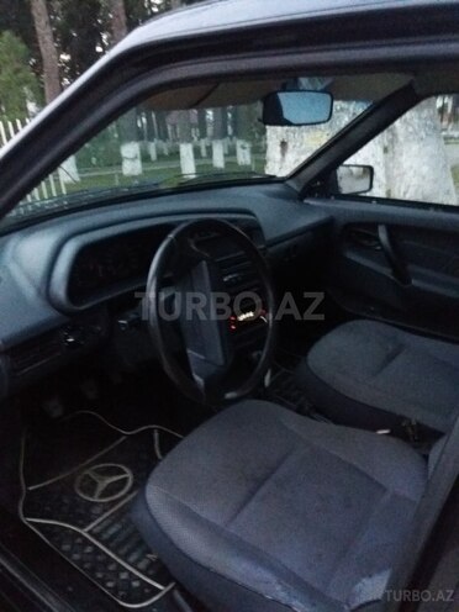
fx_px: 495
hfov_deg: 49.7
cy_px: 306
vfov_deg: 63.4
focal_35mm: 28
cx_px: 230
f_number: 1.9
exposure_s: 1/17
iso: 1250
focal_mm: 3.7
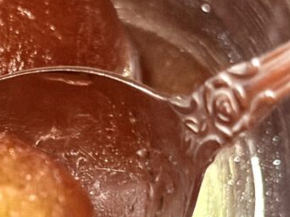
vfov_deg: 8.0
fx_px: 1550
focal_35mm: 185
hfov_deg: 10.6
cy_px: 229
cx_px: 21
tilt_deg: -61.3
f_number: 1.78
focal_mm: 6.76
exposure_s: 1/40
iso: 250
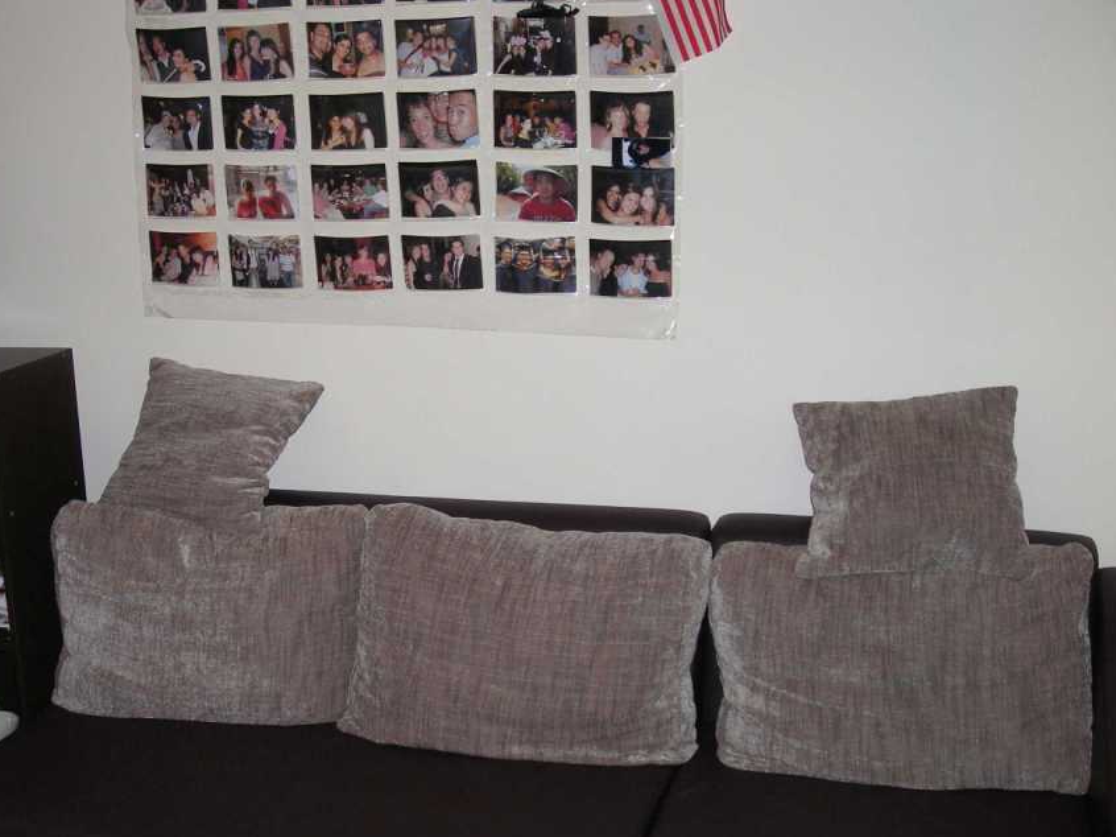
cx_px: 449
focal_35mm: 46
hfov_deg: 41.1
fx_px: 1483
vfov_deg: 31.5
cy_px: 454
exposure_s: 1/60
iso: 76
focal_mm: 6.3
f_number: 3.2
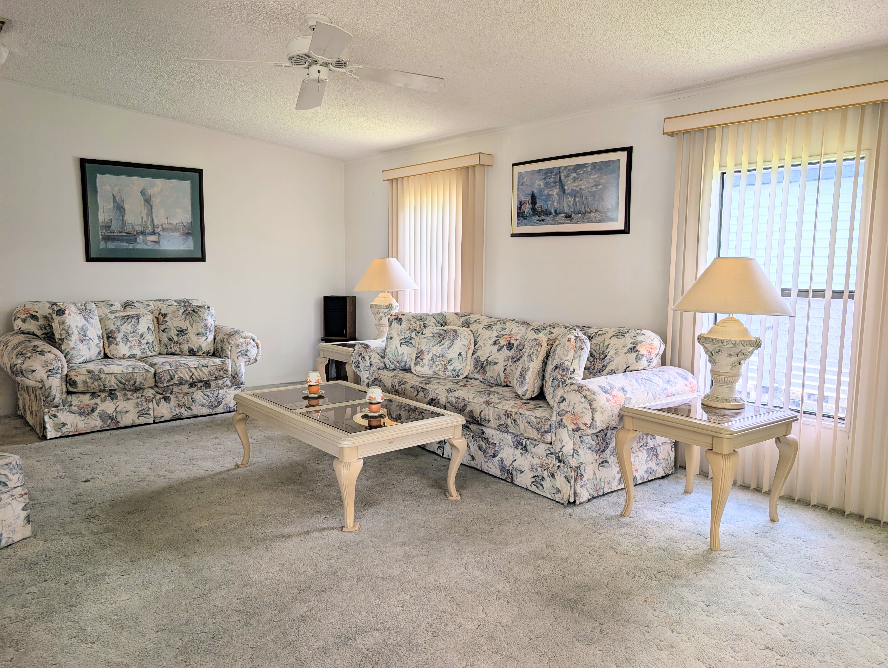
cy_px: 334
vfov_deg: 56.9
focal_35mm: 24
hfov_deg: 71.5
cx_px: 444
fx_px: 617
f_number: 1.68
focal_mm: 6.9
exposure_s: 1/110
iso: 20
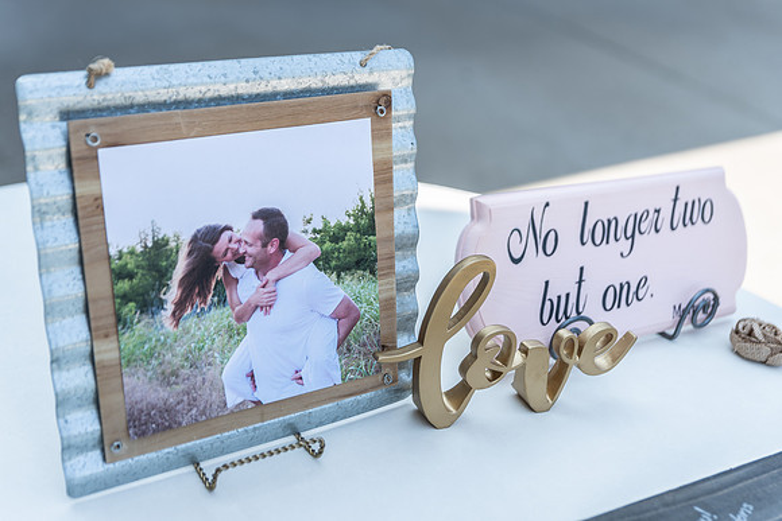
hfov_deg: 41.1
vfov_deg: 28.1
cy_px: 260
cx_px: 391
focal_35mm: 48
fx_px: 1043
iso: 50
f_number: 2.8
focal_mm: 48
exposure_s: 1/400
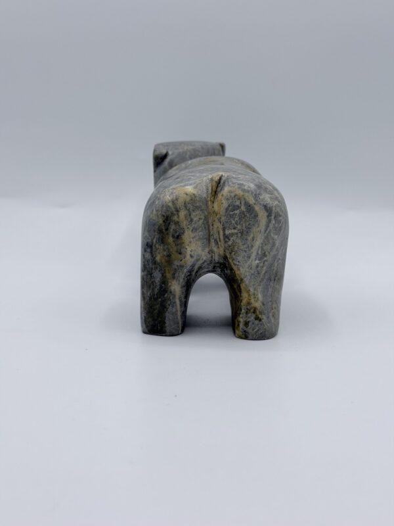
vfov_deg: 39.7
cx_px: 197
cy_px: 263
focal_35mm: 48
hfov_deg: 30.3
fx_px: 728
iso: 80
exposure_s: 1/2494
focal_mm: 6.76
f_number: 1.78
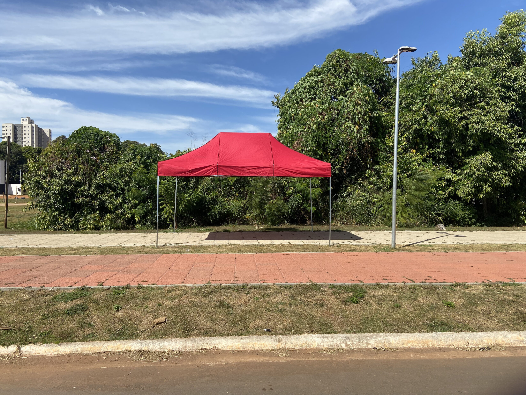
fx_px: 395
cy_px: 198
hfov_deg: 67.3
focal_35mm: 26
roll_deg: -0.6
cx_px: 263
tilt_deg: -0.2
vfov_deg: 53.1
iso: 32
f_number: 1.8
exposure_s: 1/3040
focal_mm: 4.25
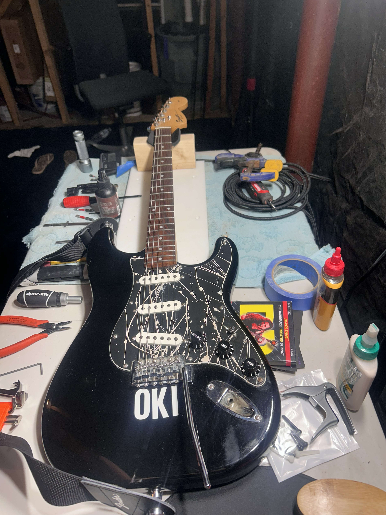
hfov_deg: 53.1
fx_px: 387
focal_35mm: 26
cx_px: 193
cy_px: 258
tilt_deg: -41.5
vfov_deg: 67.3
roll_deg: +2.7
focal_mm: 5.7
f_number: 1.5
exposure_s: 1/173
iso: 40
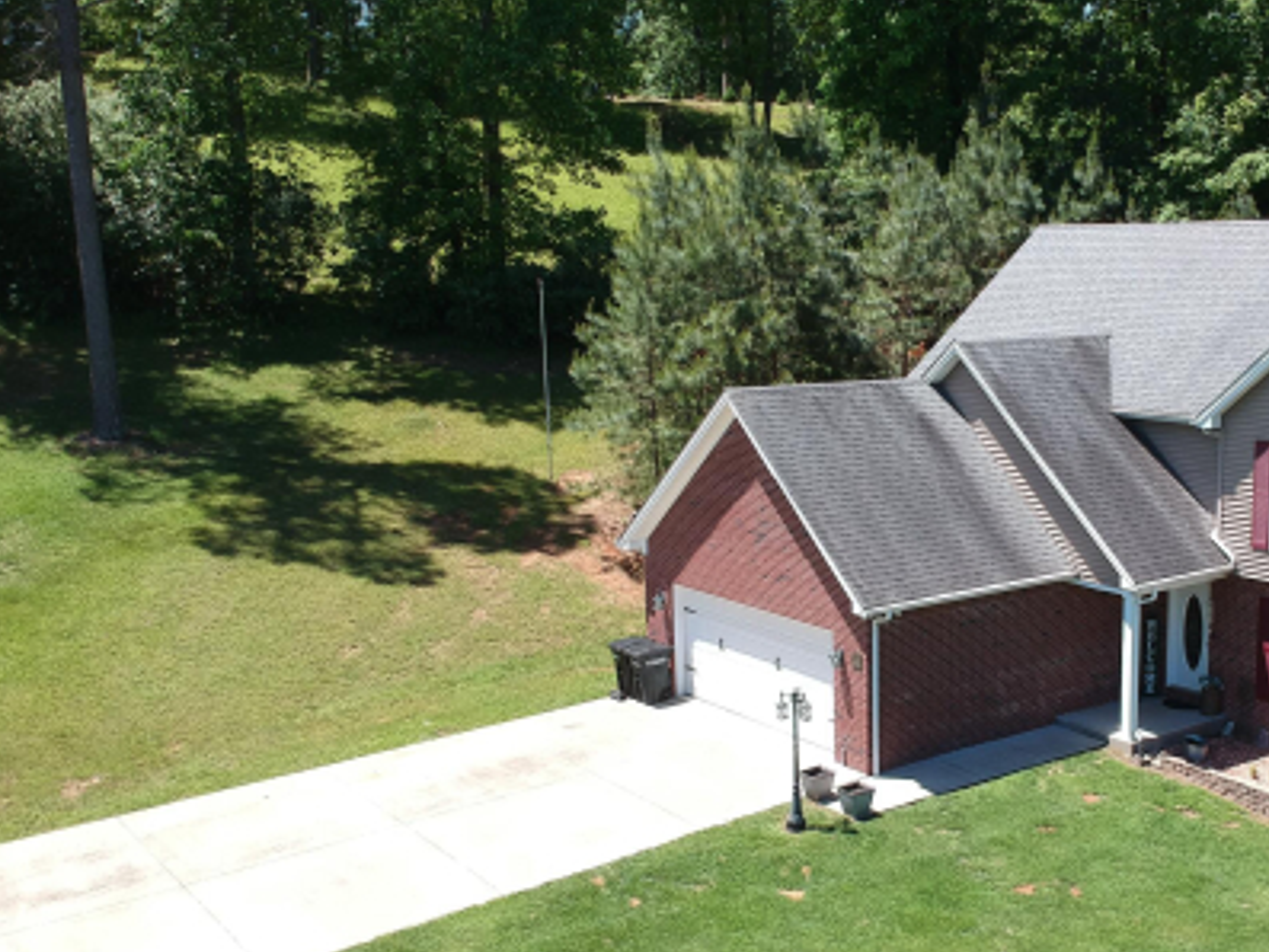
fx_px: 1540
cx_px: 970
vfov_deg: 34.2
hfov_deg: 43.2
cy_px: 578
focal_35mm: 42
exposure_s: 1/500
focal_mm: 4.49
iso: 100
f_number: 2.6
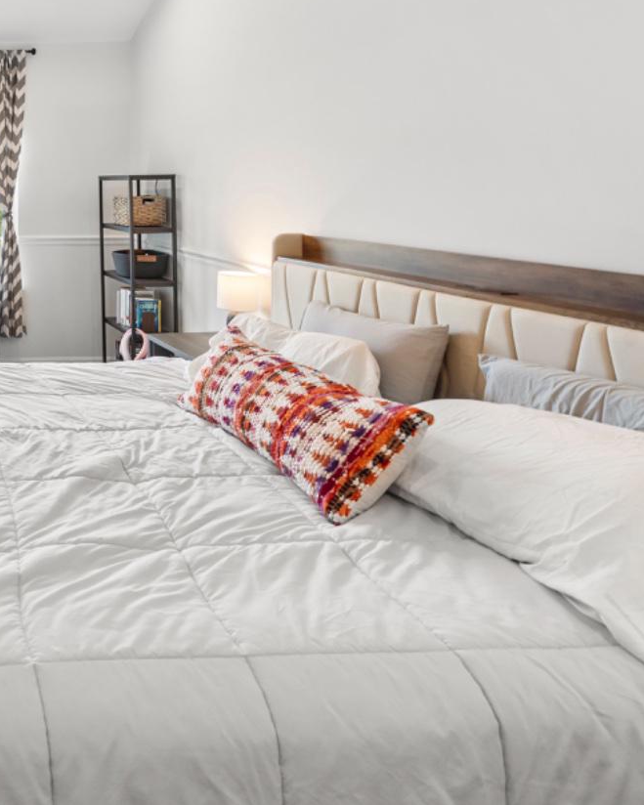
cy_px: 216
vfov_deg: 59.4
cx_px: -105
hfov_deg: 39.4
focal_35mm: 28
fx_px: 667
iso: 250
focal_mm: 12
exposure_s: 1/10
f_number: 10
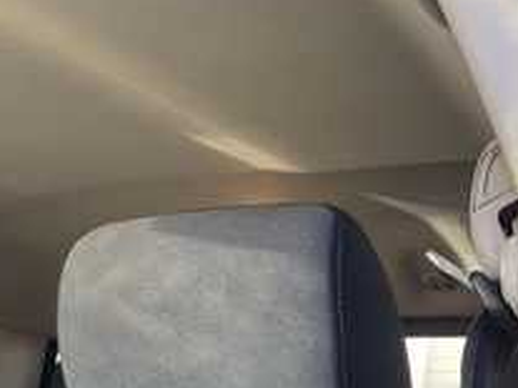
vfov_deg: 25.6
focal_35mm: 56
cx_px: 278
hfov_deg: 34.4
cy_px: 308
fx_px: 838
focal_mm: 3
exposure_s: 1/122
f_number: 1.8
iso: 32
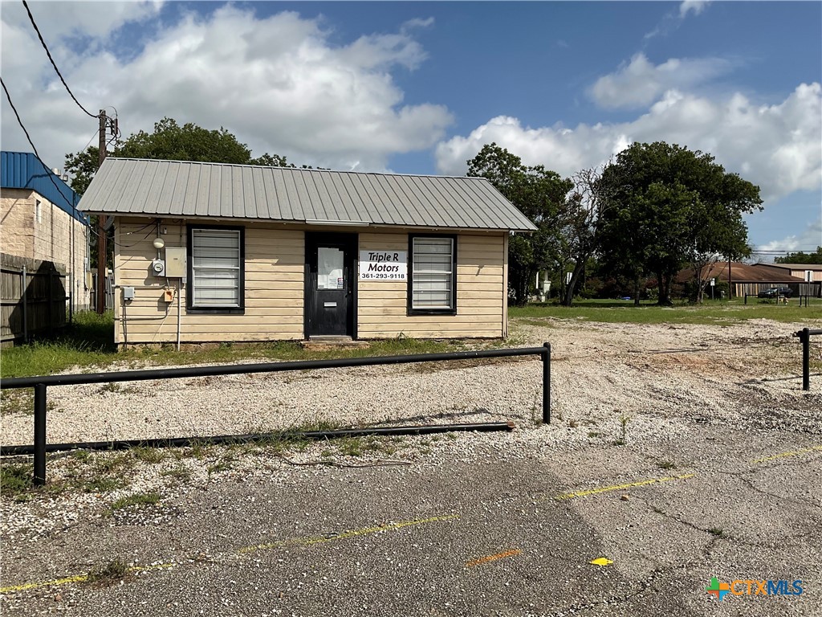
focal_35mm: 29
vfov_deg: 48.2
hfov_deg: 61.7
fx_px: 689
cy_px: 308
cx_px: 411
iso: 20
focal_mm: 3
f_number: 1.8
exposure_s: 1/3788
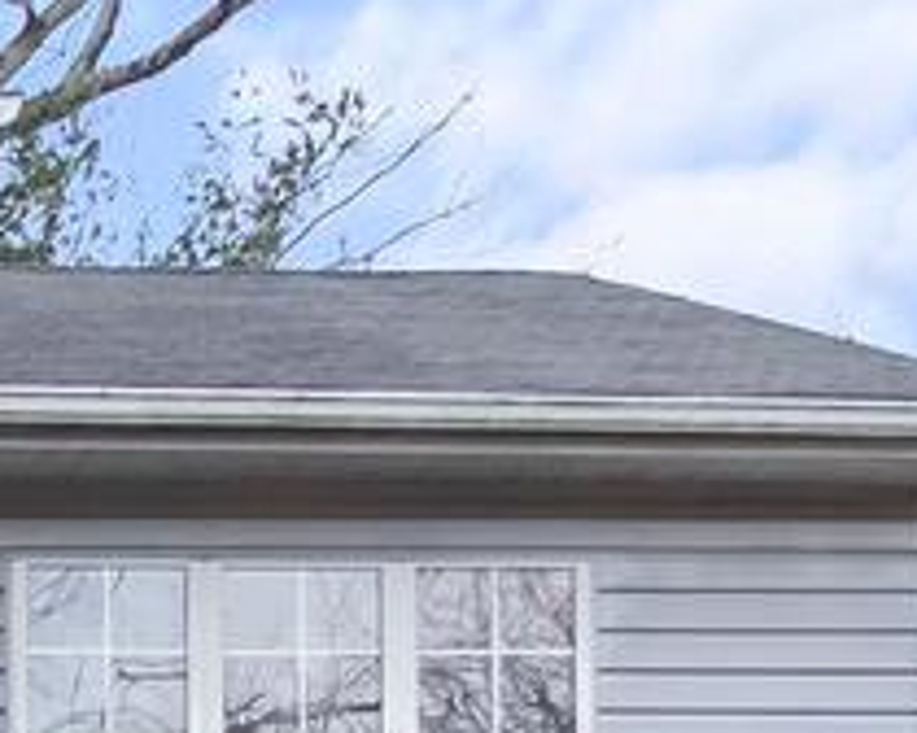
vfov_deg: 11.0
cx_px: -458
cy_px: 1429
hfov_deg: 14.0
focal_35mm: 129
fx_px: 3501
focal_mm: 20
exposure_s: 1/4000
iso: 400
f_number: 2
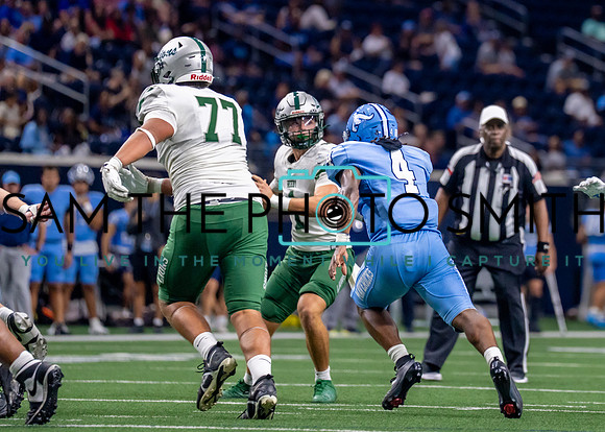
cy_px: 104
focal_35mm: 354
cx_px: 459
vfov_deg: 4.1
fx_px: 6075
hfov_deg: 5.7
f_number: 2.8
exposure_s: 1/1000
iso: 2000
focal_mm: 194
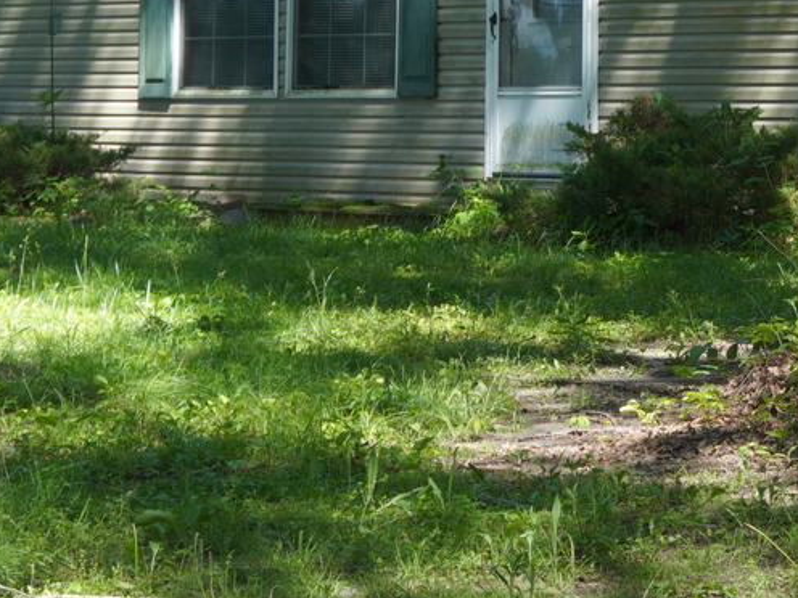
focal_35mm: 160
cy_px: -151
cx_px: 832
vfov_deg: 9.1
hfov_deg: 12.2
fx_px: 3688
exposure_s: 1/160
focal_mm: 34
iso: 160
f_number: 5
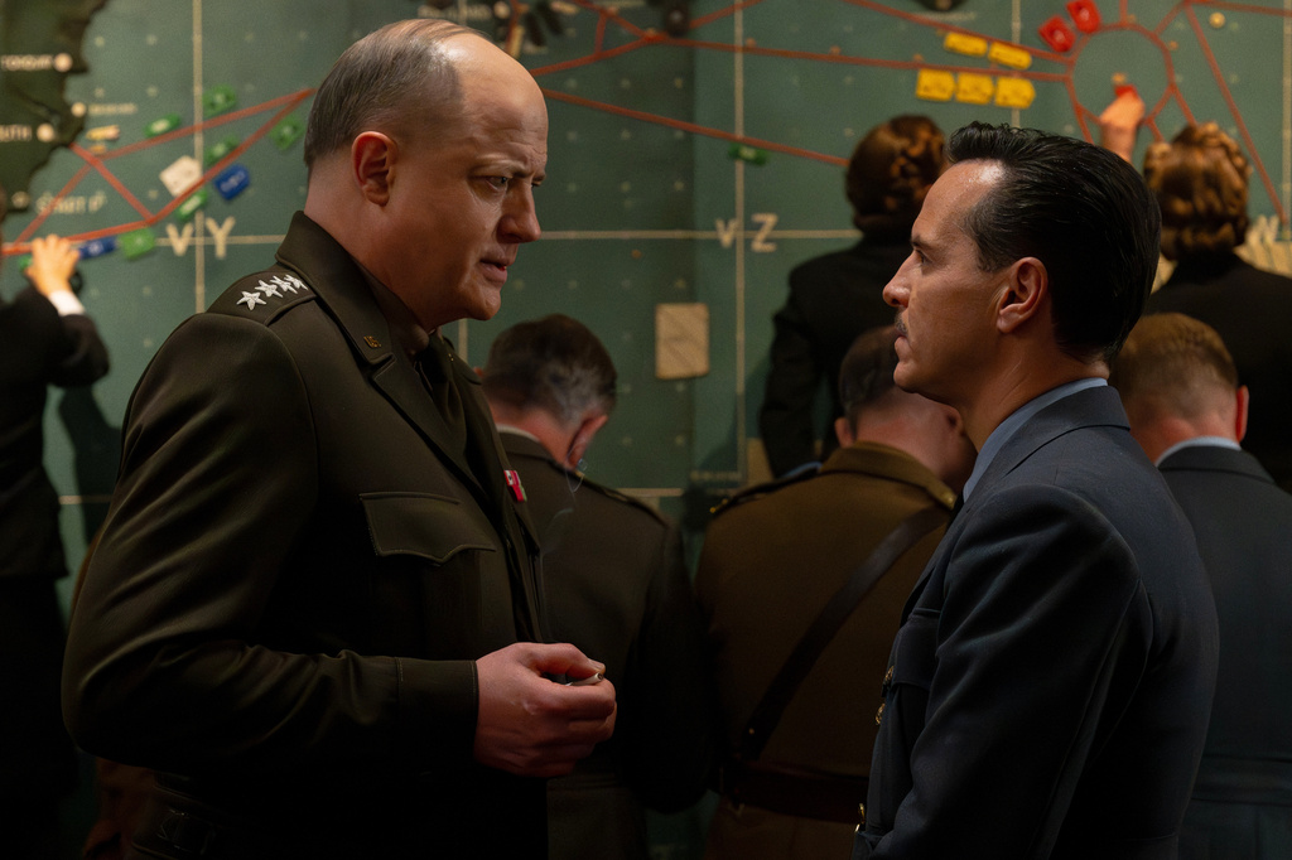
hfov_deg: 20.6
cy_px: 430
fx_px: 3552
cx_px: 646
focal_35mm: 99
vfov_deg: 13.8
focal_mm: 66
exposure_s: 1/160
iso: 6400
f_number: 5
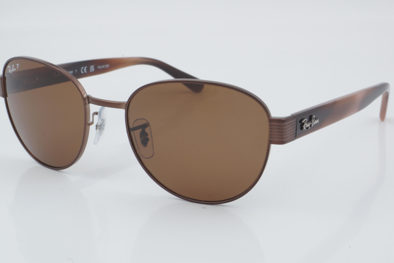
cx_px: 196
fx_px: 832
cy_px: 131
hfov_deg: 26.7
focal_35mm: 76
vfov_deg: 17.9
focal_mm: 50
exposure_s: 1/3
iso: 100
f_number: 32
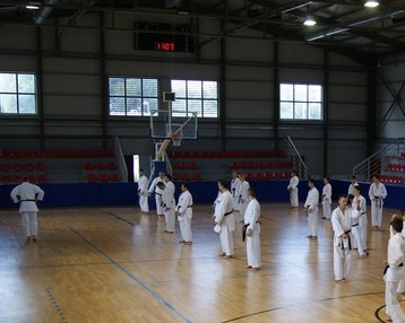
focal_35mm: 63
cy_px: 278
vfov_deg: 23.7
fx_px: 755
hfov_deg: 28.8
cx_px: 370
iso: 100
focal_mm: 20
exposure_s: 1/40
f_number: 4.5
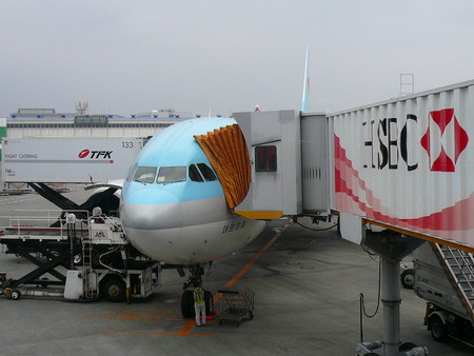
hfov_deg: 36.2
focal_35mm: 53
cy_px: 178
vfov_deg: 27.5
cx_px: 237
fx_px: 726
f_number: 3
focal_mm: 5.7
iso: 100
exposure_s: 1/320
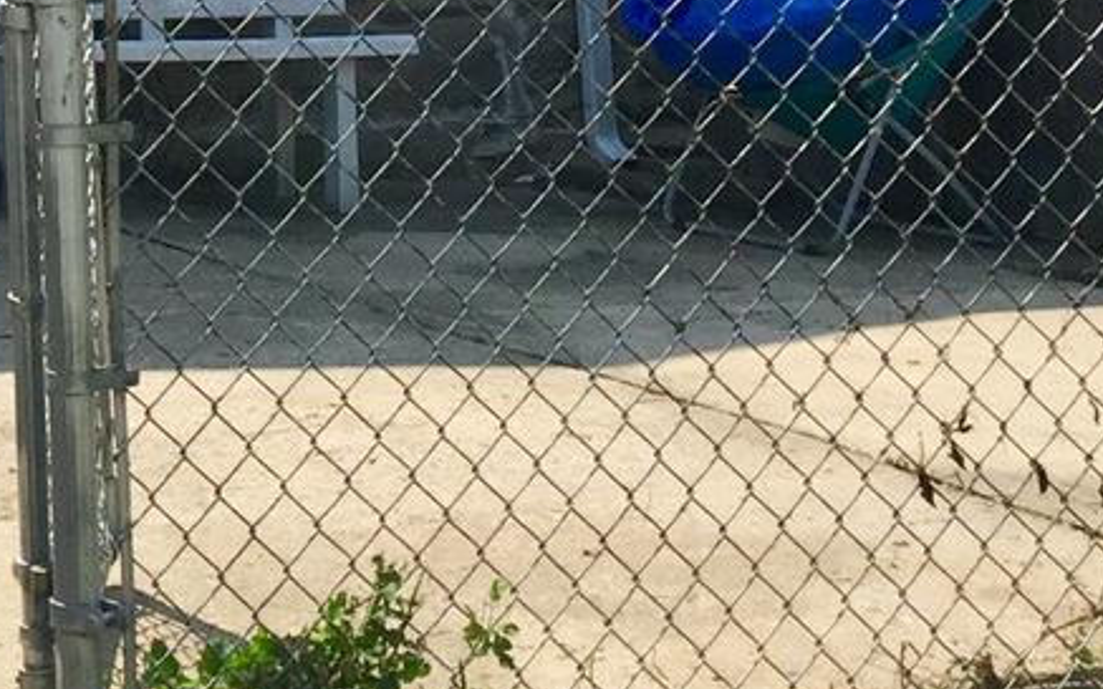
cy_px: -606
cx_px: -76
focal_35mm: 108
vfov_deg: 11.2
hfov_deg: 18.6
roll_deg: +2.1
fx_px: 3246
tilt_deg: +10.9
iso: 32
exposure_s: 1/2198
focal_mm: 4.15
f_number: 2.2
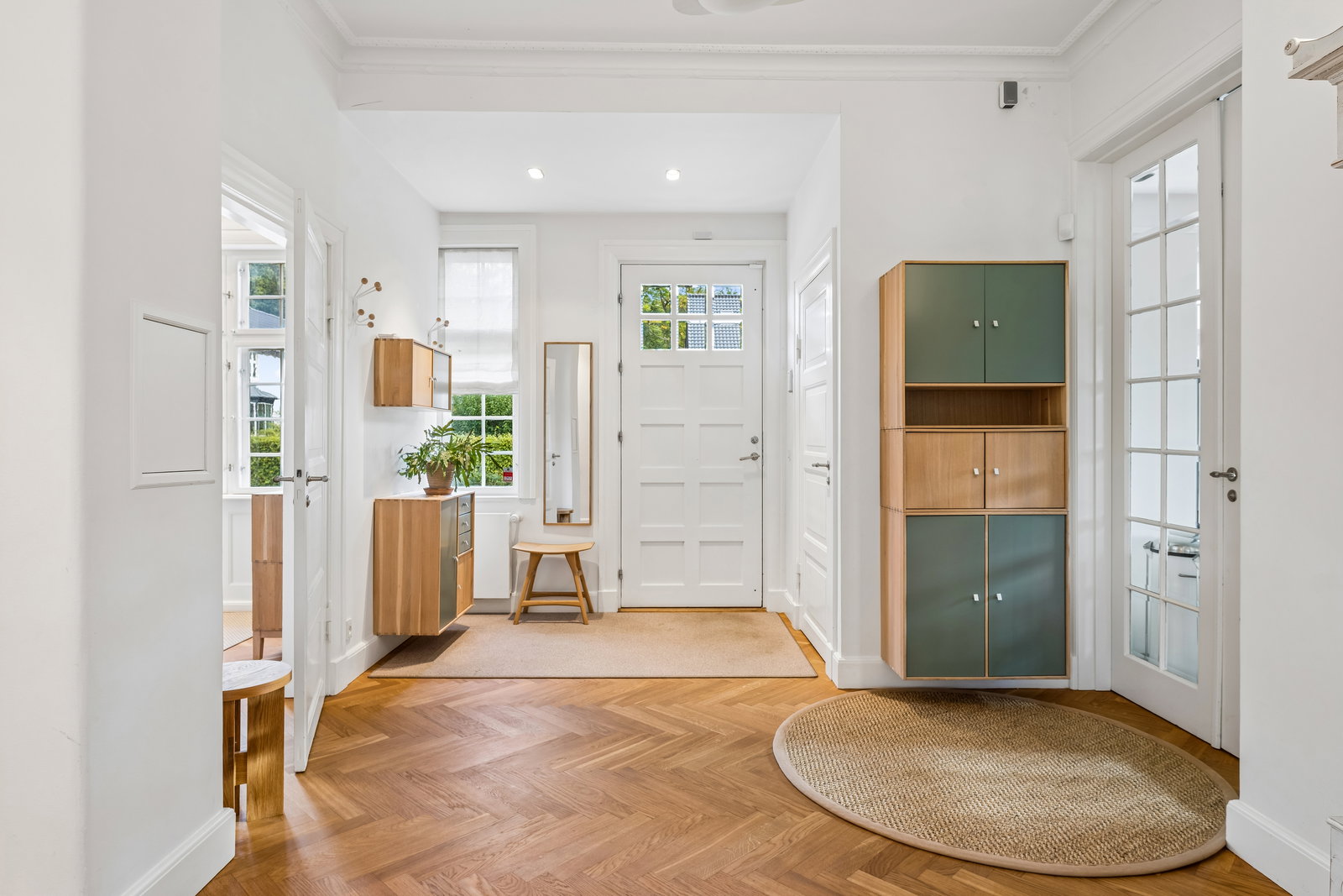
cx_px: 672
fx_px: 746
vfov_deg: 61.9
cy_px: 448
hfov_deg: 84.0
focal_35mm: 20
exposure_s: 1/6
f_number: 8
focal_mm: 20
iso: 160
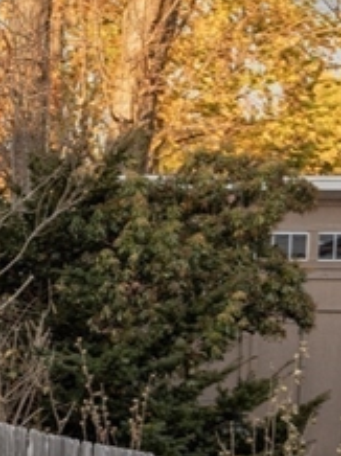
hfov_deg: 9.2
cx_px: -646
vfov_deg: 15.0
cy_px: 319
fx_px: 1724
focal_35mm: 131
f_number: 7.1
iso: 320
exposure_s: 1/50
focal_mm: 29
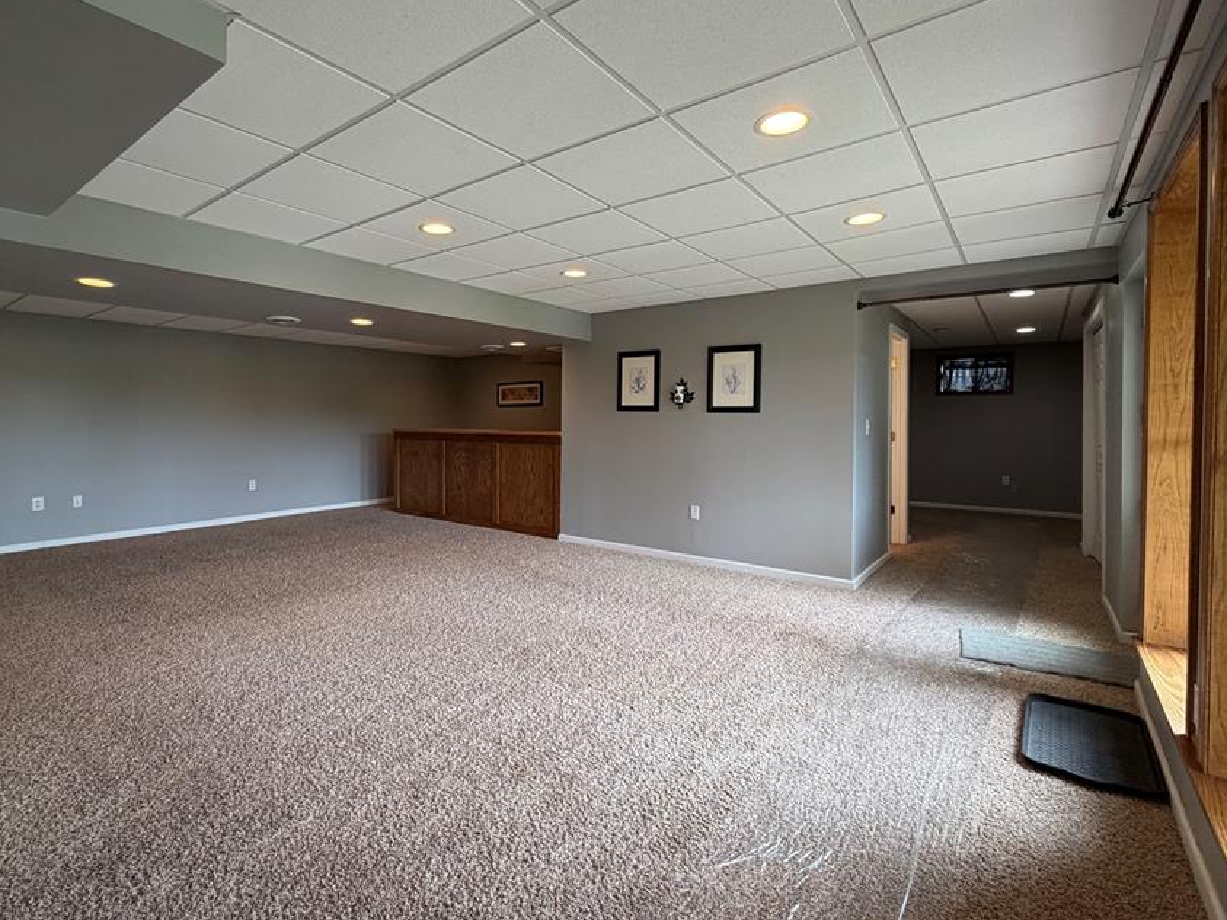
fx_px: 602
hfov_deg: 90.8
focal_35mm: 17
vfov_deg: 74.6
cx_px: 557
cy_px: 427
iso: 200
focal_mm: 2.22
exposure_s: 1/60
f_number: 2.2
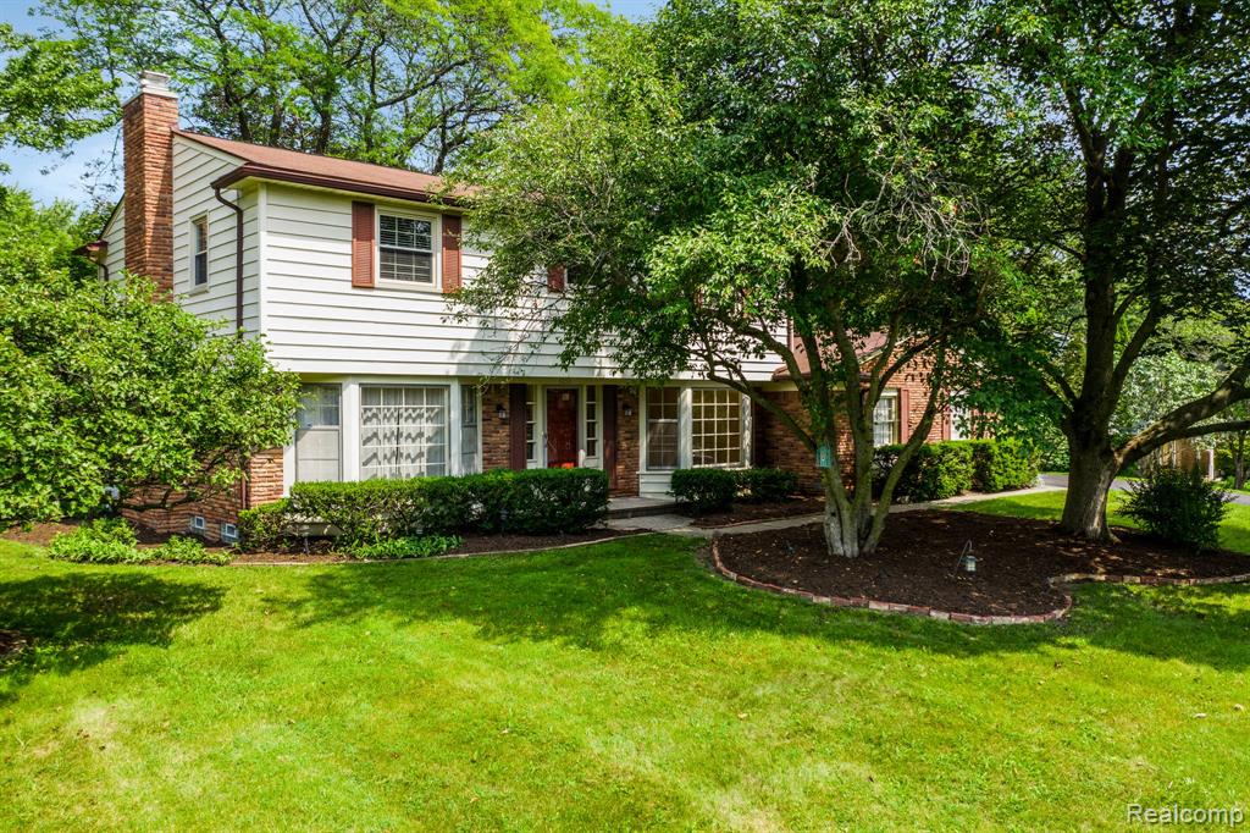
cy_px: 416
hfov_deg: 65.5
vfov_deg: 46.4
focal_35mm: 28
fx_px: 972
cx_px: 625
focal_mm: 10.26
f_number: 4
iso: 100
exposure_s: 1/80
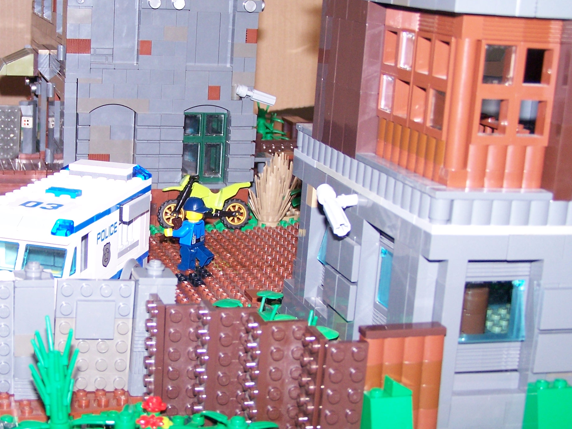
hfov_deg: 27.2
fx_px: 1173
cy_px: 216
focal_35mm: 71
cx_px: 183
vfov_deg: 20.7
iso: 140
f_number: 3
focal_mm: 8.5
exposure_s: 1/60
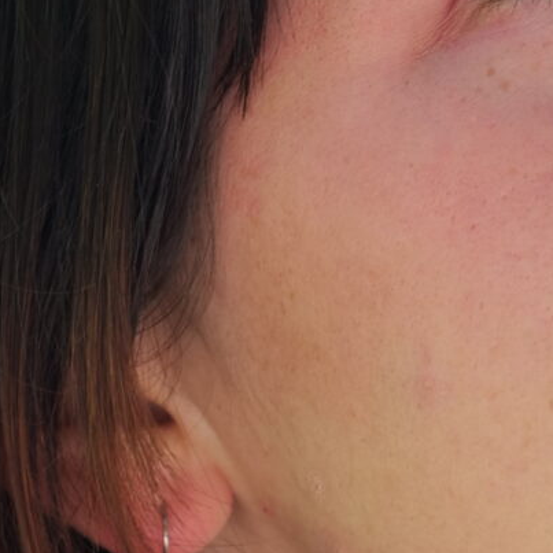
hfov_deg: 3.1
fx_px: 10248
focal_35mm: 567
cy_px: 162
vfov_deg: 3.1
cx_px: 464
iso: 160
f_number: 4
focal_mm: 105
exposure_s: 1/125
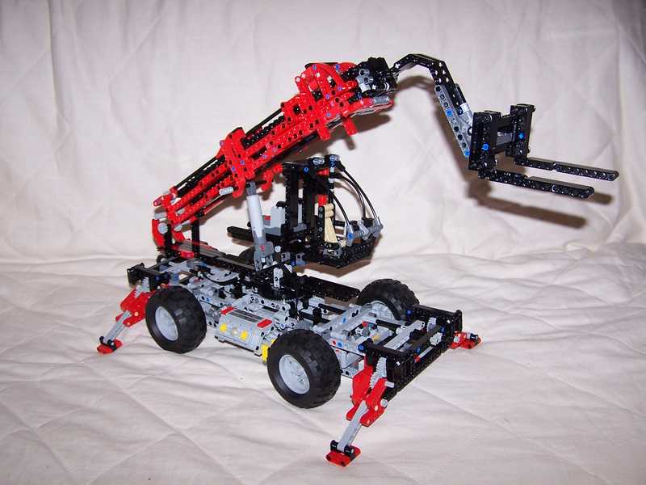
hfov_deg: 49.0
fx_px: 709
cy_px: 242
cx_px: 323
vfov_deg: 37.7
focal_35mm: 38
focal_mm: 6.3
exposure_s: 1/60
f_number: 2.8
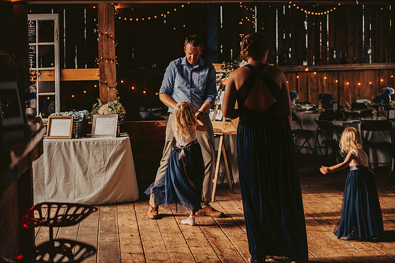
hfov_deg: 28.8
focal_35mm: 70
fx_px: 768
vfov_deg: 19.5
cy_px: 132
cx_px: 198
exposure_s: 1/100
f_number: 2.8
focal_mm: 70
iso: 200
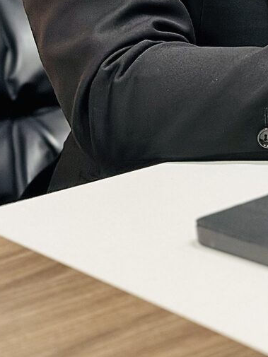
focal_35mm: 152
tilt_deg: -8.1
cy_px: -71
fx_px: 1568
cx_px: 392
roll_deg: +1.9
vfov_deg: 12.7
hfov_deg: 9.5
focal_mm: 6.86
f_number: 1.78
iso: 250
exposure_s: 1/60
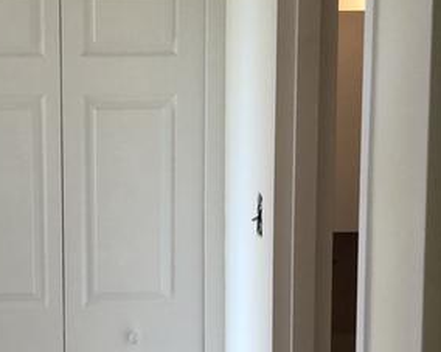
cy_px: 253
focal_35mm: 74
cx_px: 78
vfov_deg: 20.6
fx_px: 966
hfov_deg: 25.2
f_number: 1.8
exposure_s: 1/40
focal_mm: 3.99
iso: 25
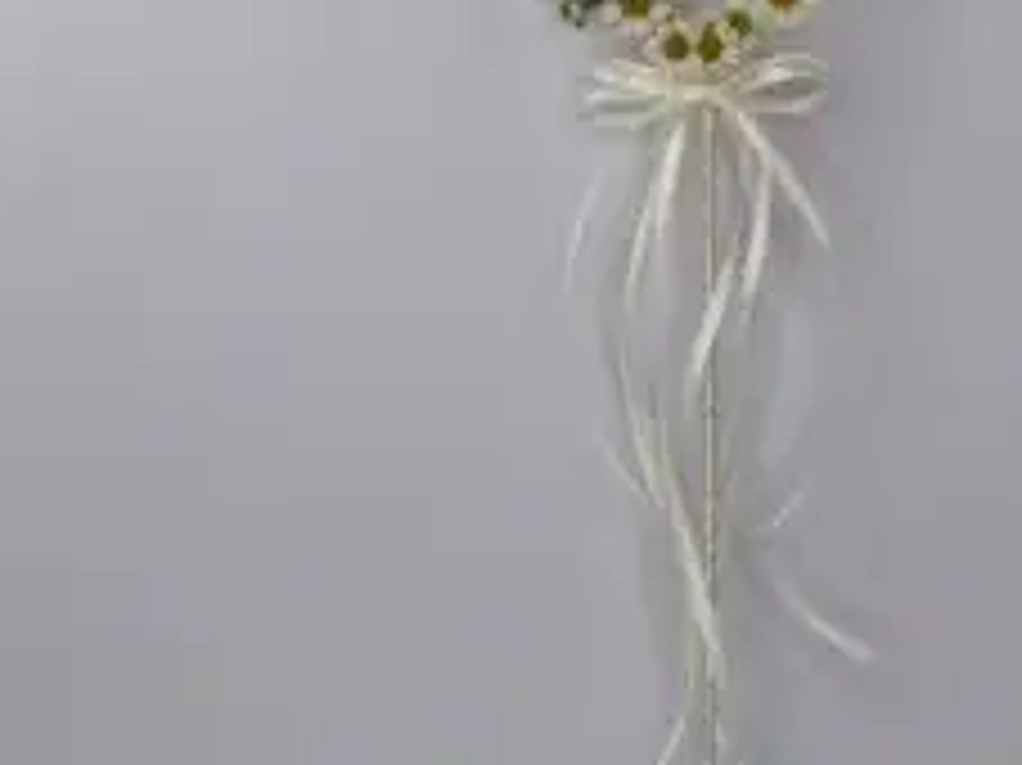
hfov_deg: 17.8
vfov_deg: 13.4
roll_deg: +0.1
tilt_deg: -8.3
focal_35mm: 110
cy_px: 346
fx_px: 3246
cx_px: 738
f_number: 2.4
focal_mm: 6
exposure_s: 1/212
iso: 16
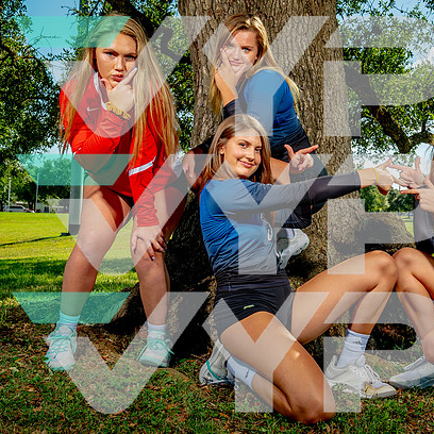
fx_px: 681
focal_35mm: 48
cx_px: 306
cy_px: 225
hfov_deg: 34.8
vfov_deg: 35.4
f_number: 8
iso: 100
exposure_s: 1/125
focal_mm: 34
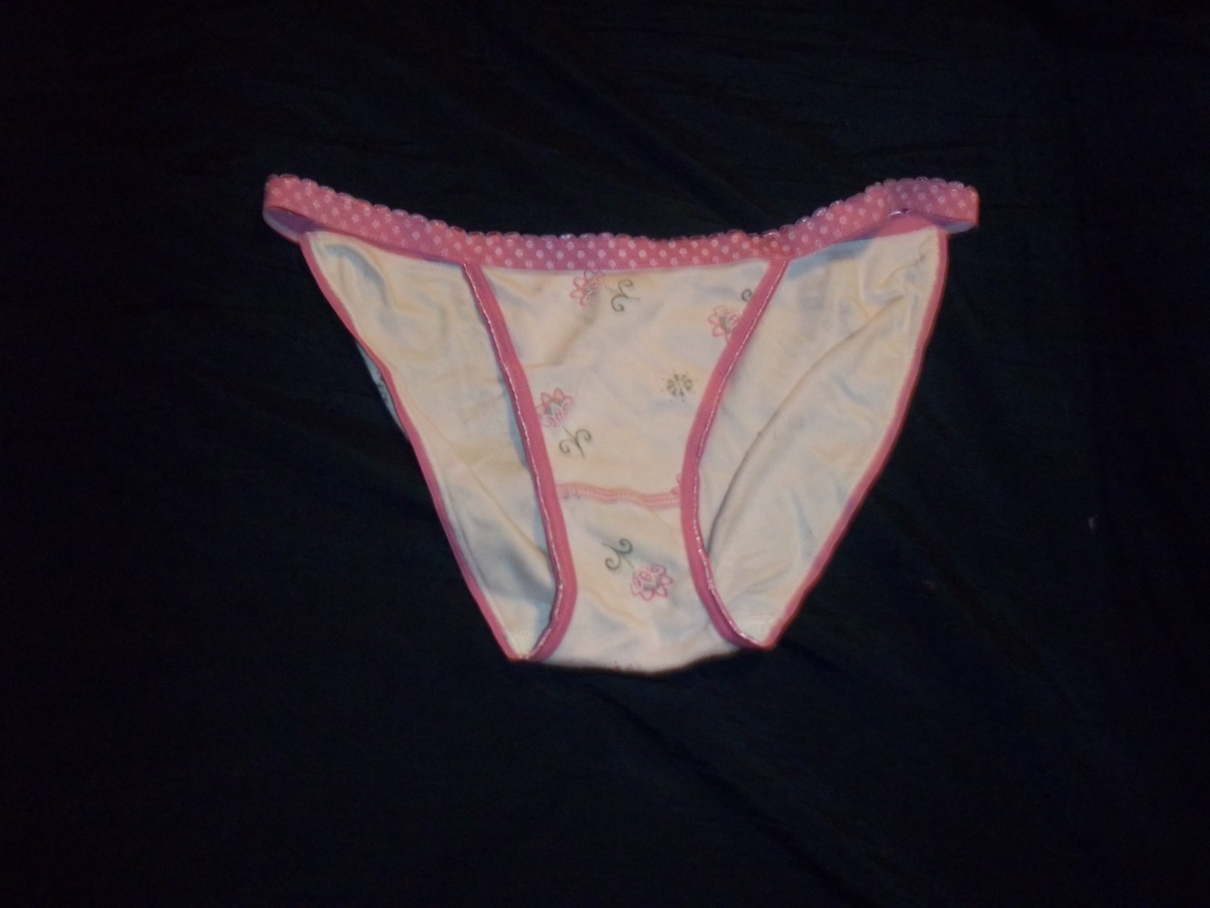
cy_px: 454
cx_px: 605
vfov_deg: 39.7
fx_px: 1258
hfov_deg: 51.4
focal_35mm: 36
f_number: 3.1
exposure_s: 1/30
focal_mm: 6.5
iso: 320
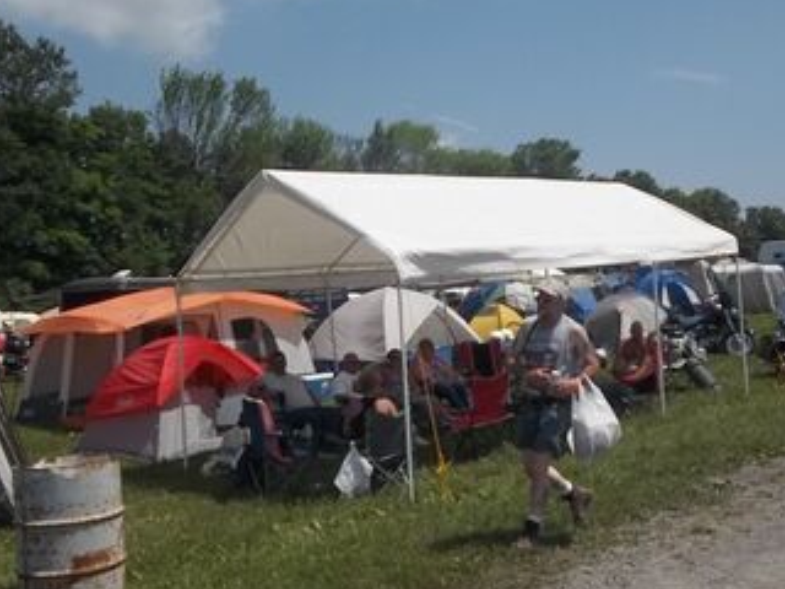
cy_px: 302
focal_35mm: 40
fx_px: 907
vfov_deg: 36.0
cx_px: 419
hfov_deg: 46.8
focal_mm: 5.7
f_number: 9.4
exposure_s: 1/250
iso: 80
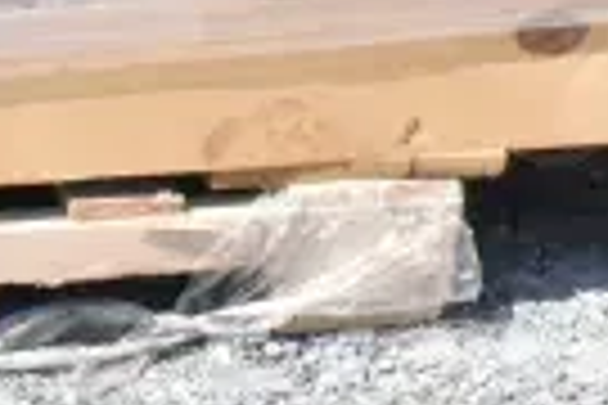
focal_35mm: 176
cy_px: -317
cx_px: -306
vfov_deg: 7.6
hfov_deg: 11.2
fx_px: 2972
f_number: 18
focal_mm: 26
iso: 6400
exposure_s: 1/1250
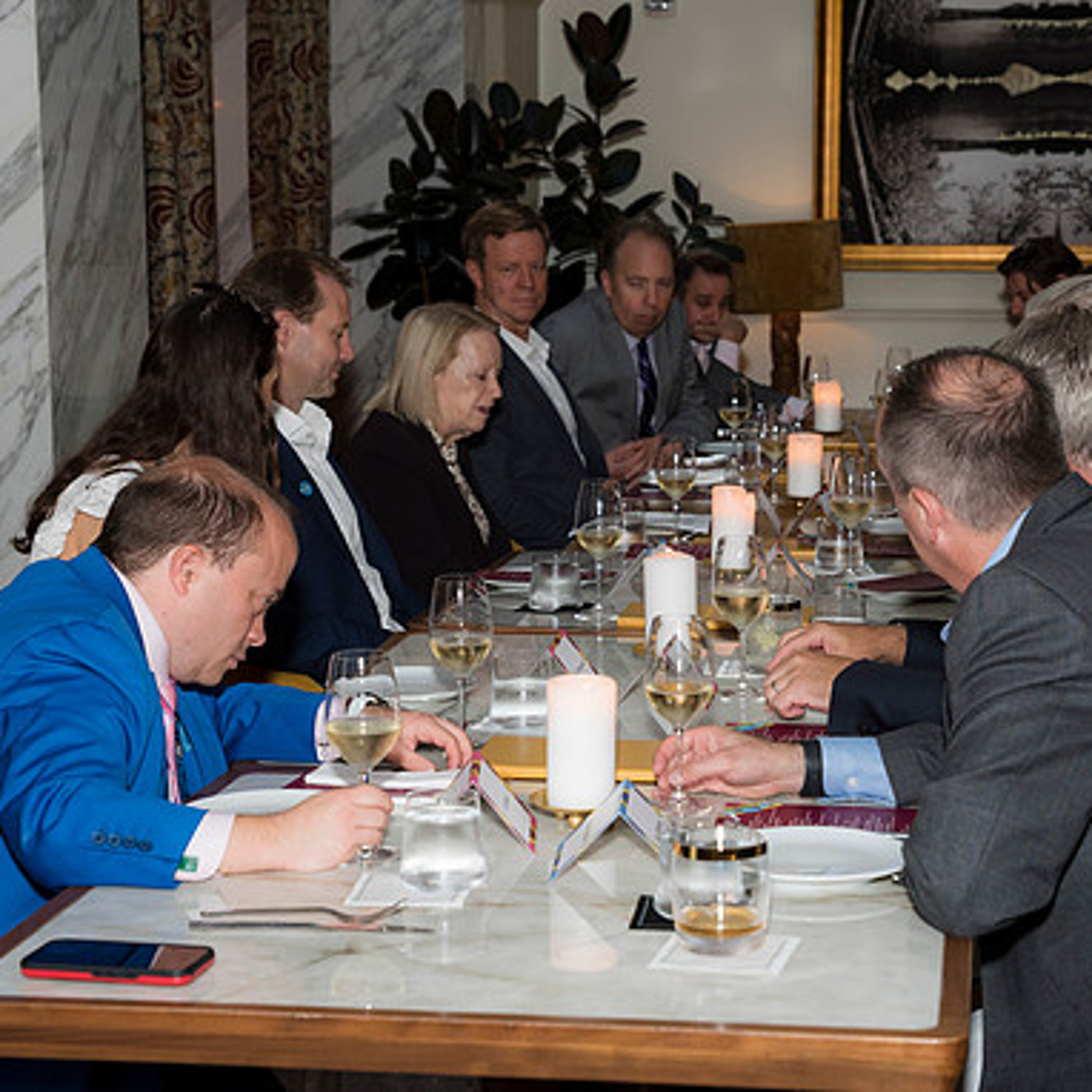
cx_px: 635
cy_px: 547
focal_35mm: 71
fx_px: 2534
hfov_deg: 24.3
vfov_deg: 24.3
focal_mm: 55
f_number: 5.6
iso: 800
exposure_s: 1/125
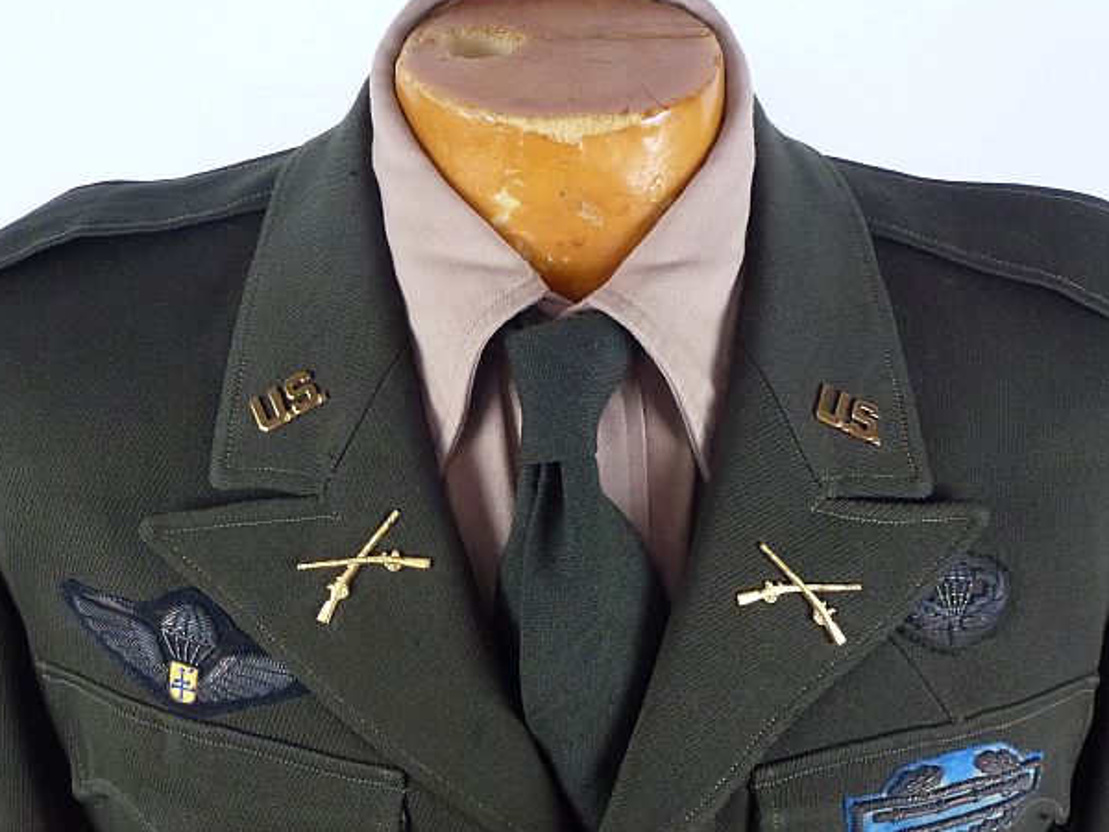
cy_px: 505
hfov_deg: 42.9
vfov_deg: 32.8
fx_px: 1410
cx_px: 553
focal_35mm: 44
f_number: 3.6
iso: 320
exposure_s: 1/60
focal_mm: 5.9
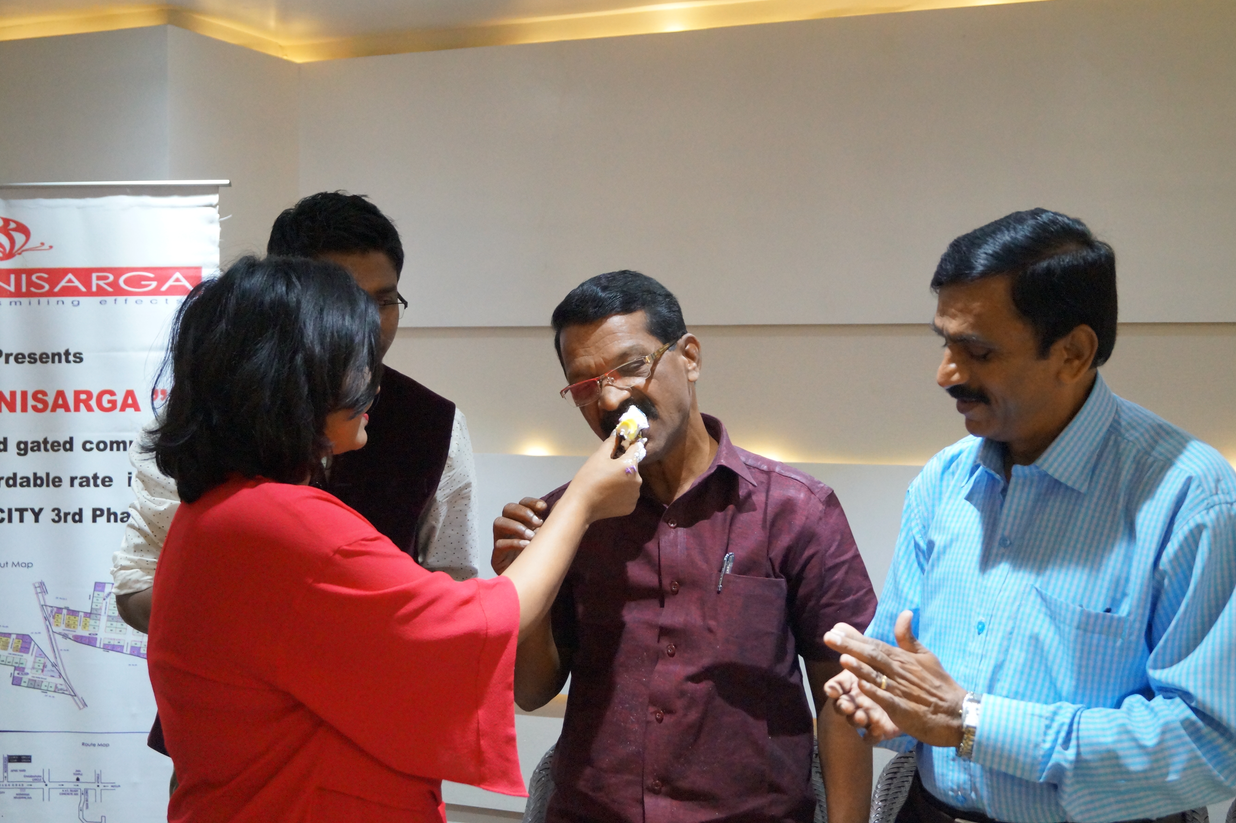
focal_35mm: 43
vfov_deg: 31.2
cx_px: 627
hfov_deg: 45.4
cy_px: 402
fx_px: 1476
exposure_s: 1/160
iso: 3200
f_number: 4.5
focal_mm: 28
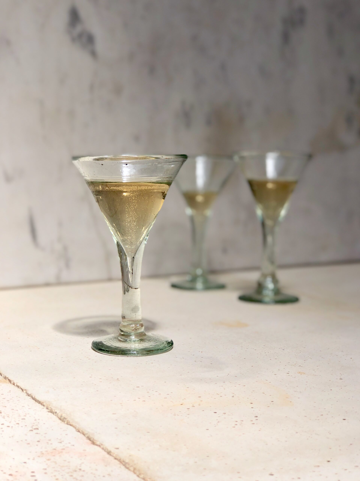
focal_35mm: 57
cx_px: 180
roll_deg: -1.7
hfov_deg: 25.7
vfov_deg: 33.8
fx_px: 791
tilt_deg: -5.9
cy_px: 240
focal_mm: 6.6
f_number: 2.8
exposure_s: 1/470
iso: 20
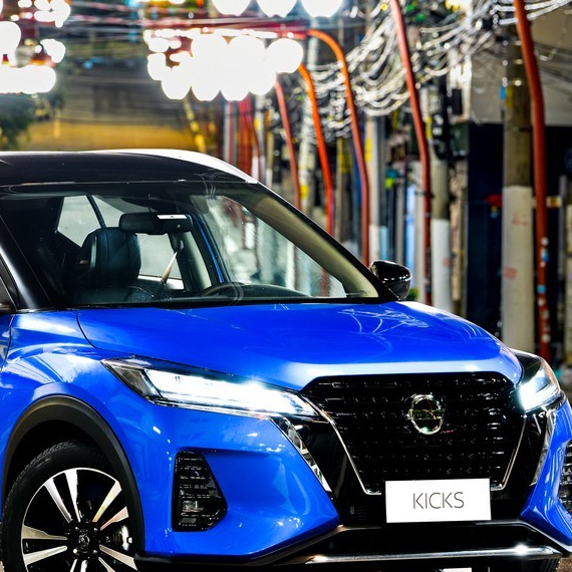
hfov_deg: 5.4
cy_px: 146
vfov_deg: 5.4
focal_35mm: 322
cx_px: 67
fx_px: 6020
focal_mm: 135
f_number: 5.6
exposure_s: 1/1.6
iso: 400
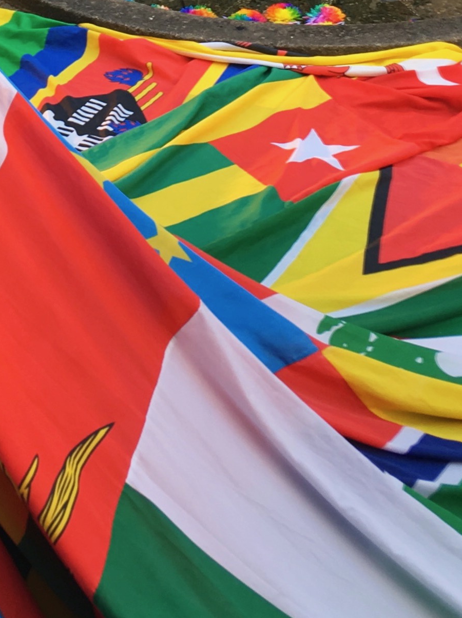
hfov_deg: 15.1
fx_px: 1730
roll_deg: +3.4
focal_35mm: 97
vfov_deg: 19.2
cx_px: 76
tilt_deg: -22.0
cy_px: -113
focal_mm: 4.15
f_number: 2.2
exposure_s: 1/225
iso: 25
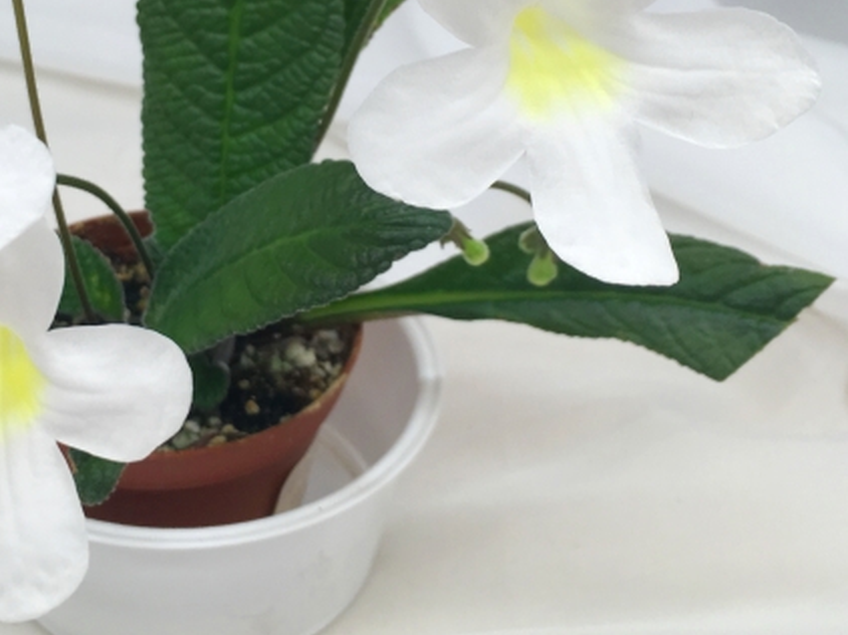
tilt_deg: -28.0
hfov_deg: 34.6
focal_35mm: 55
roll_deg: -3.8
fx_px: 1347
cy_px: 137
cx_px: 269
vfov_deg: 26.1
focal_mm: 4.15
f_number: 2.2
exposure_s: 1/100
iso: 25
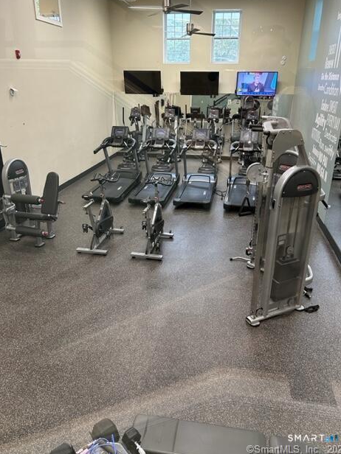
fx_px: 355
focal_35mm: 27
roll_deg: -0.6
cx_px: 176
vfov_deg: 65.3
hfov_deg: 51.3
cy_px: 220
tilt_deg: -21.0
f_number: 1.5
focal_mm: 5.7
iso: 125
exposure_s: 1/60
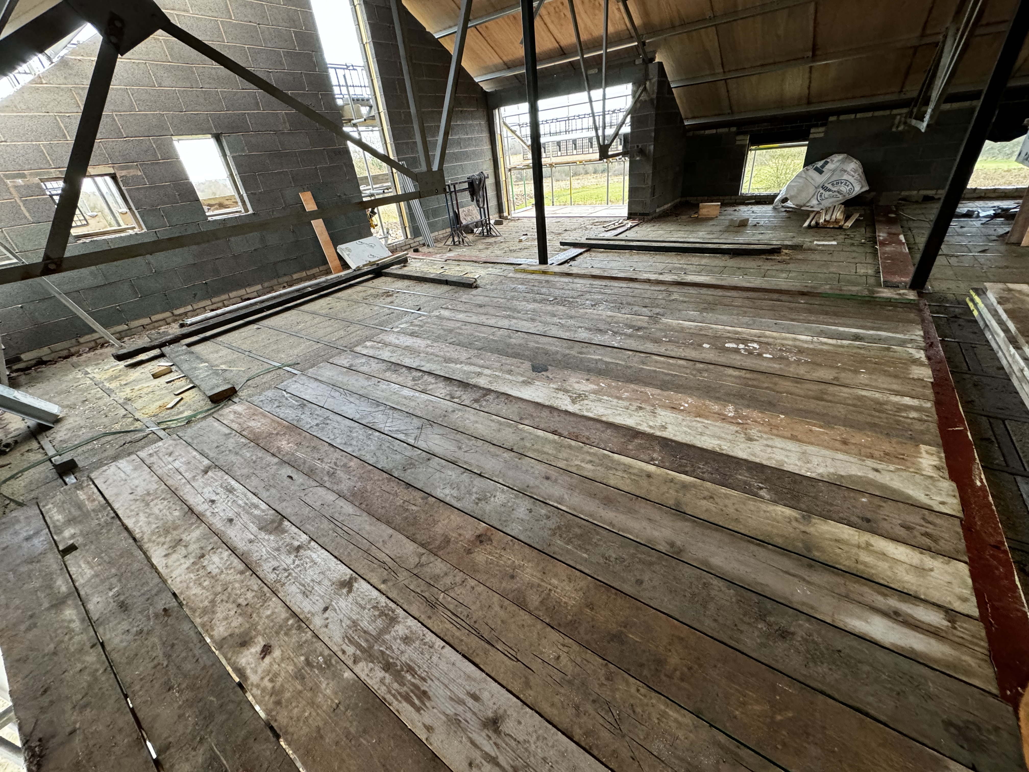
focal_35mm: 14
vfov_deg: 85.7
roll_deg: +7.7
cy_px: 386
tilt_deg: -30.0
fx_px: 416
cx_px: 514
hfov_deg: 102.1
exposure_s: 1/93
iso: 320
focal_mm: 2.22
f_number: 2.2
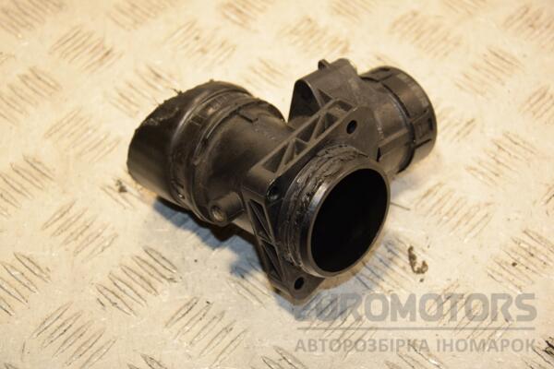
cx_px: 277
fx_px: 1431
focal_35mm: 93
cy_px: 184
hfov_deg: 21.9
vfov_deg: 14.7
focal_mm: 62
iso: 800
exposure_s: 1/200
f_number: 5.6
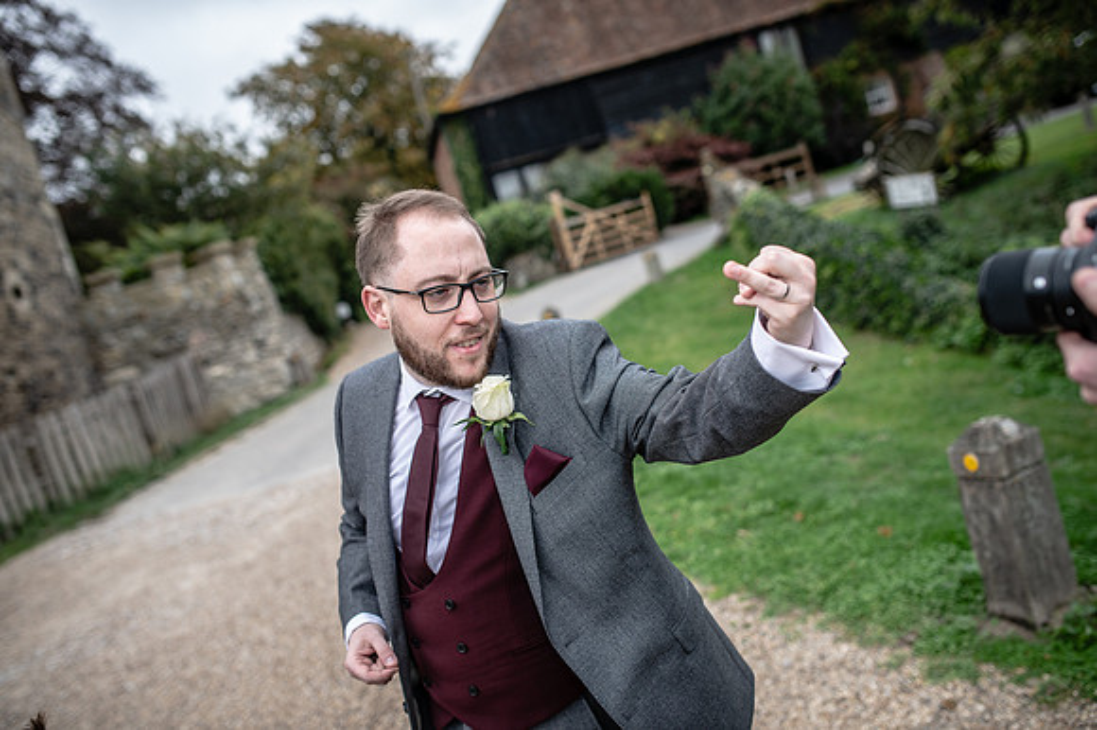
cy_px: 365
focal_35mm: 35
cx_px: 548
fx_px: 1066
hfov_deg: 54.5
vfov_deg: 37.8
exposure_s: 1/640
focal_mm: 35
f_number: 2.8
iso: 100
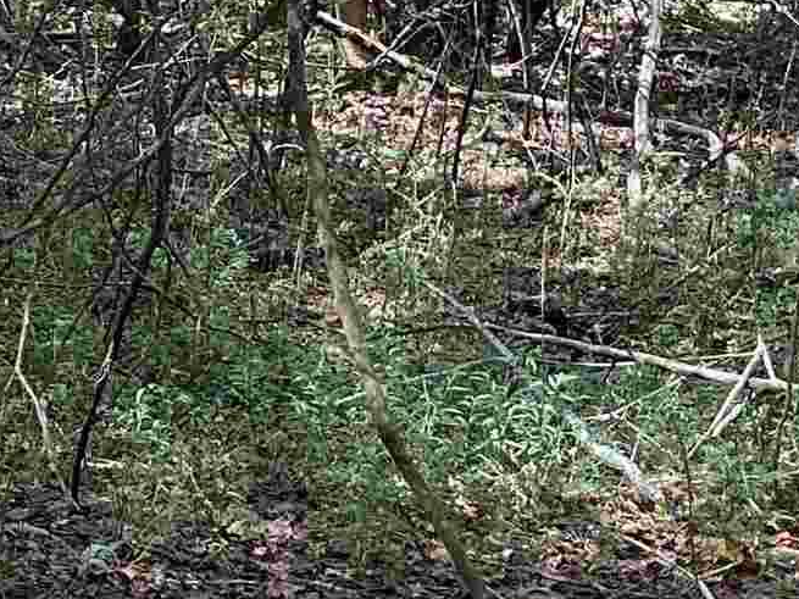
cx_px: -317
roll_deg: -1.8
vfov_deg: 12.1
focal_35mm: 122
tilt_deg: -17.8
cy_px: 345
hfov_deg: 15.2
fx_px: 2815
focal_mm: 5.1
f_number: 1.6
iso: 100
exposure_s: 1/122
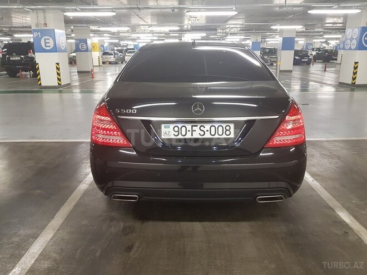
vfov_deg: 53.1
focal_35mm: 26
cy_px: 138
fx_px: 276
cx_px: 184
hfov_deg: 67.3
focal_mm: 4.2
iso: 160
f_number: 1.7
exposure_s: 1/33
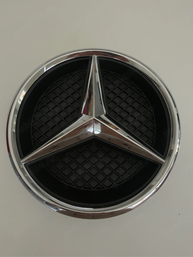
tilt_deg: -73.8
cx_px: 96
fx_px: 178
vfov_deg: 71.6
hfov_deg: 56.8
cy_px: 128
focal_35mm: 24
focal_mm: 2.22
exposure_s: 1/99
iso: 40
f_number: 2.2
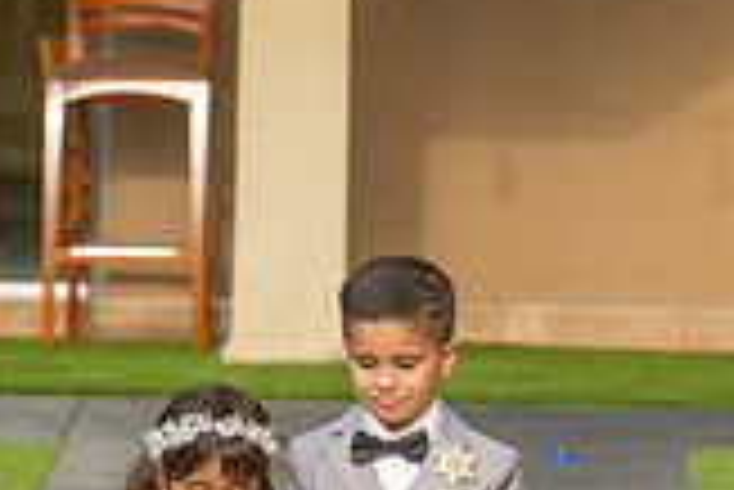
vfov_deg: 2.4
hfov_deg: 3.6
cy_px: 766
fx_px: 11632
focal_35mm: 570
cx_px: 63
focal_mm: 160
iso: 400
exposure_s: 1/500
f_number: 6.3
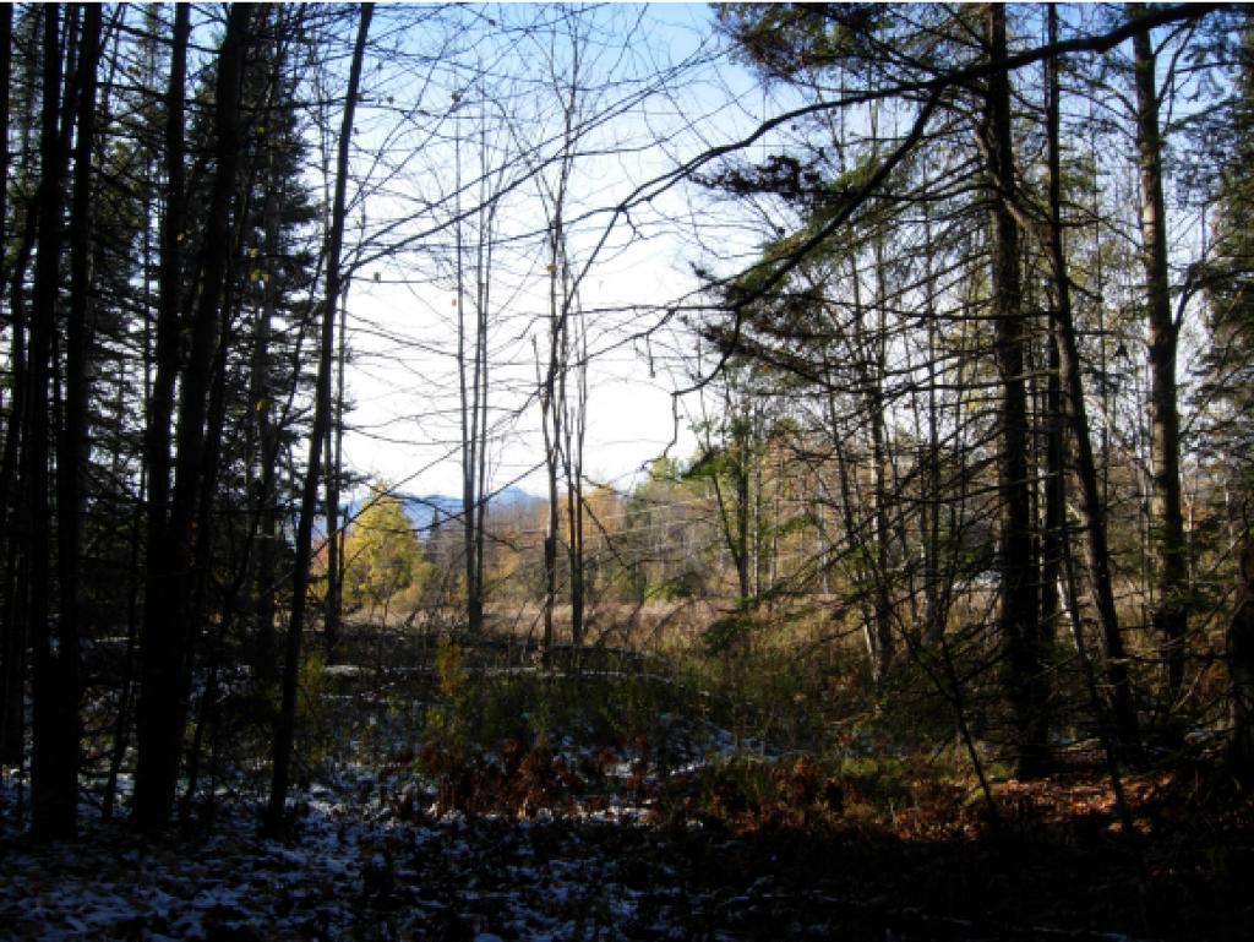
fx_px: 1305
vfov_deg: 39.7
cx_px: 627
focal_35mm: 36
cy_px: 471
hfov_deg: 51.3
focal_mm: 7.5
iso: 50
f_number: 4.8
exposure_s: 1/181
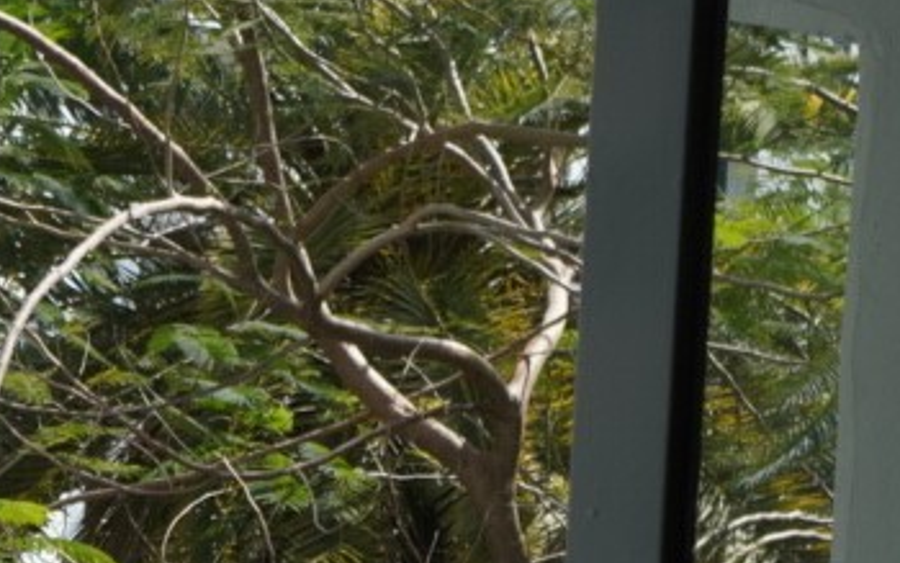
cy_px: 1028
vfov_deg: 9.8
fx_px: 3116
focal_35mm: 127
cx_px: -332
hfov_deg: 15.5
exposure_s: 1/250
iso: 100
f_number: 5.6
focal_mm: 18
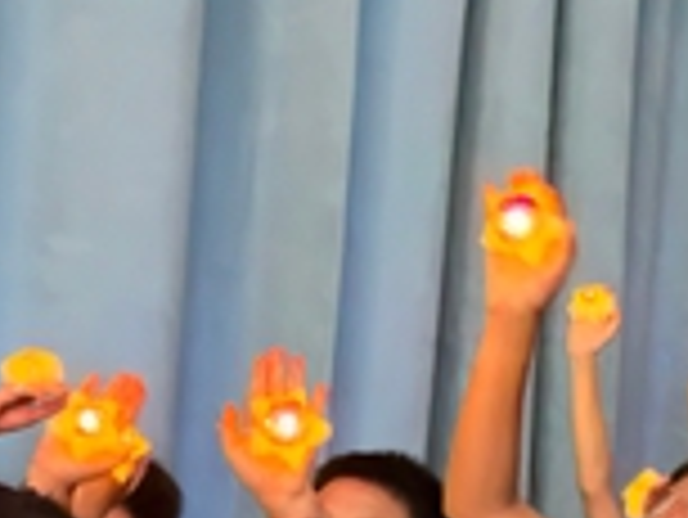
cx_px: 836
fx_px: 2248
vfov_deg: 12.9
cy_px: 572
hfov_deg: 16.6
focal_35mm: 113
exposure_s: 1/100
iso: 640
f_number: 1.9
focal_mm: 5.52
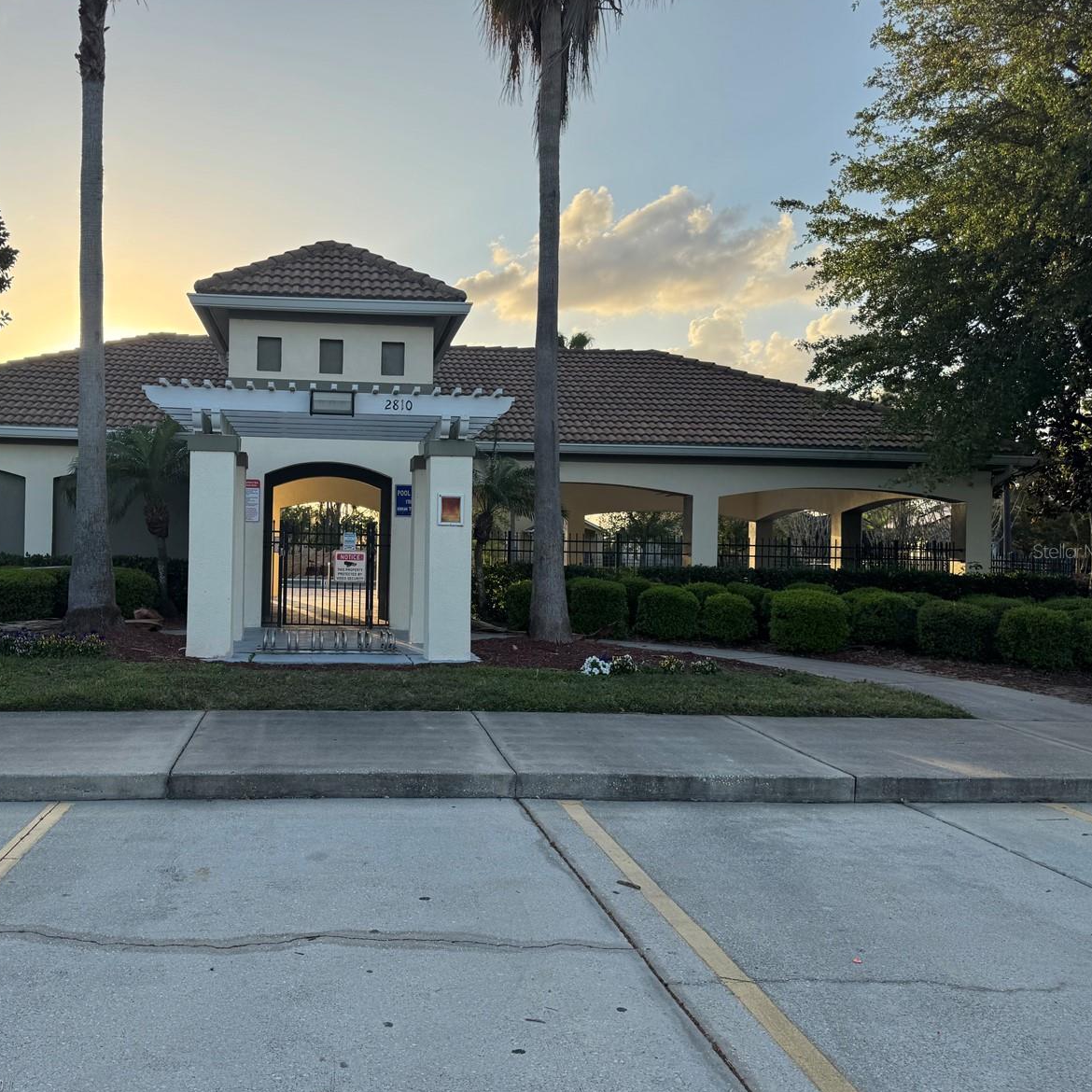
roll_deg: -1.1
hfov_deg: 54.6
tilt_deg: -1.0
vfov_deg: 55.6
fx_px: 1035
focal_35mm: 29
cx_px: 374
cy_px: 551
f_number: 1.78
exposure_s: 1/1767
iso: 80
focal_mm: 6.76
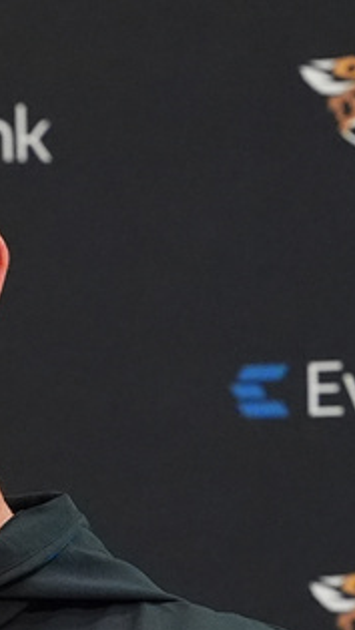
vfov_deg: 2.8
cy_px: 638
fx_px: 12831
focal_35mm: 768
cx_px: -311
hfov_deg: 1.6
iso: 4000
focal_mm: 150
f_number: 3.5
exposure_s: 1/320
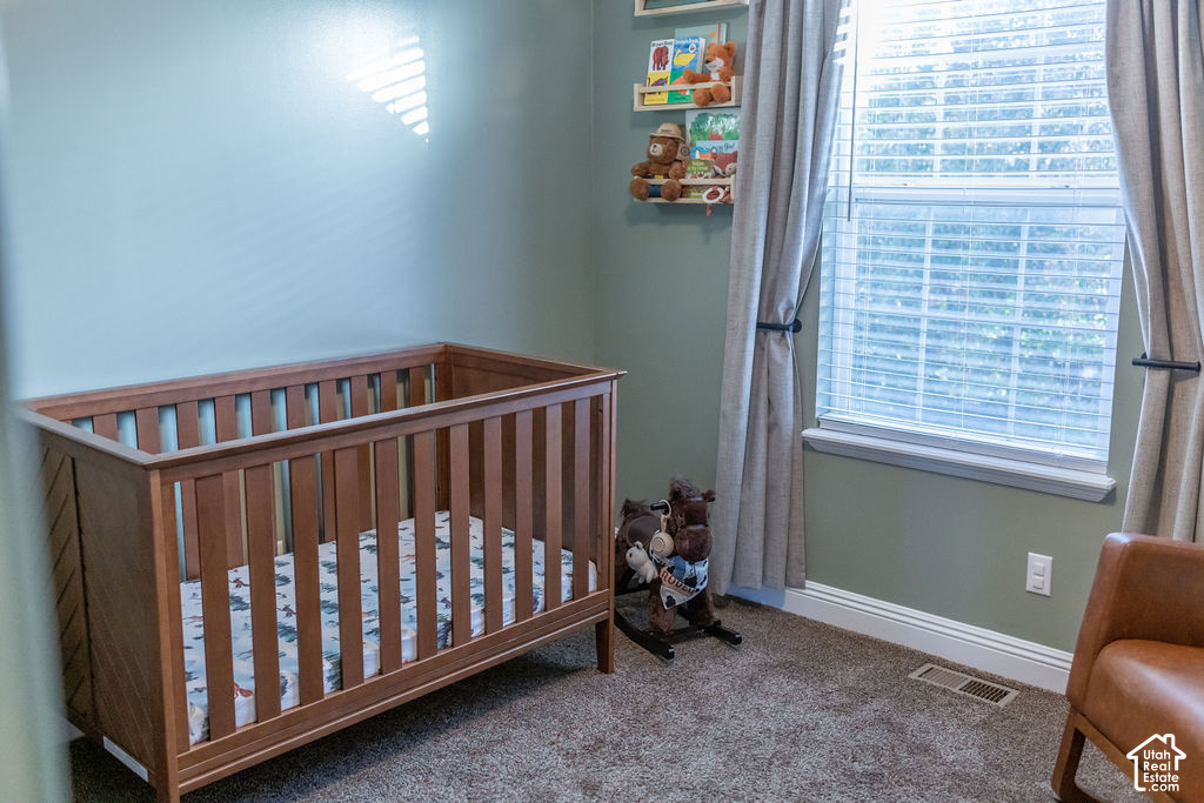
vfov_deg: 37.9
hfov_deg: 54.4
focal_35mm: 35
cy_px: 402
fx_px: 1171
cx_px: 602
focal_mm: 35
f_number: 2.8
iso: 1000
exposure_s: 1/250
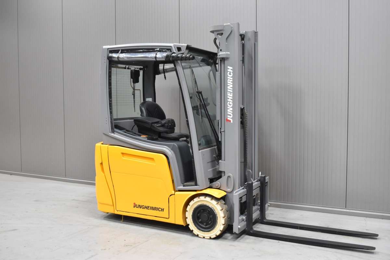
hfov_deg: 53.1
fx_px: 390
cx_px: 195
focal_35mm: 36
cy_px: 130
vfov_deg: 36.9
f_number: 5
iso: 1600
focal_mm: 24
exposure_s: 1/40
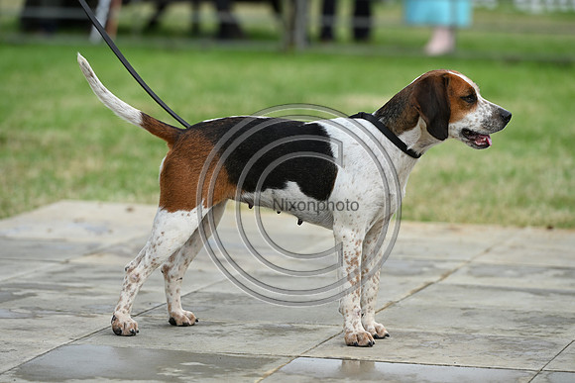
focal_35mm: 175
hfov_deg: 11.7
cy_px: 192
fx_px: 2796
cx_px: 288
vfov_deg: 7.9
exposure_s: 1/1000
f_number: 4.5
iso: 400
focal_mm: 175
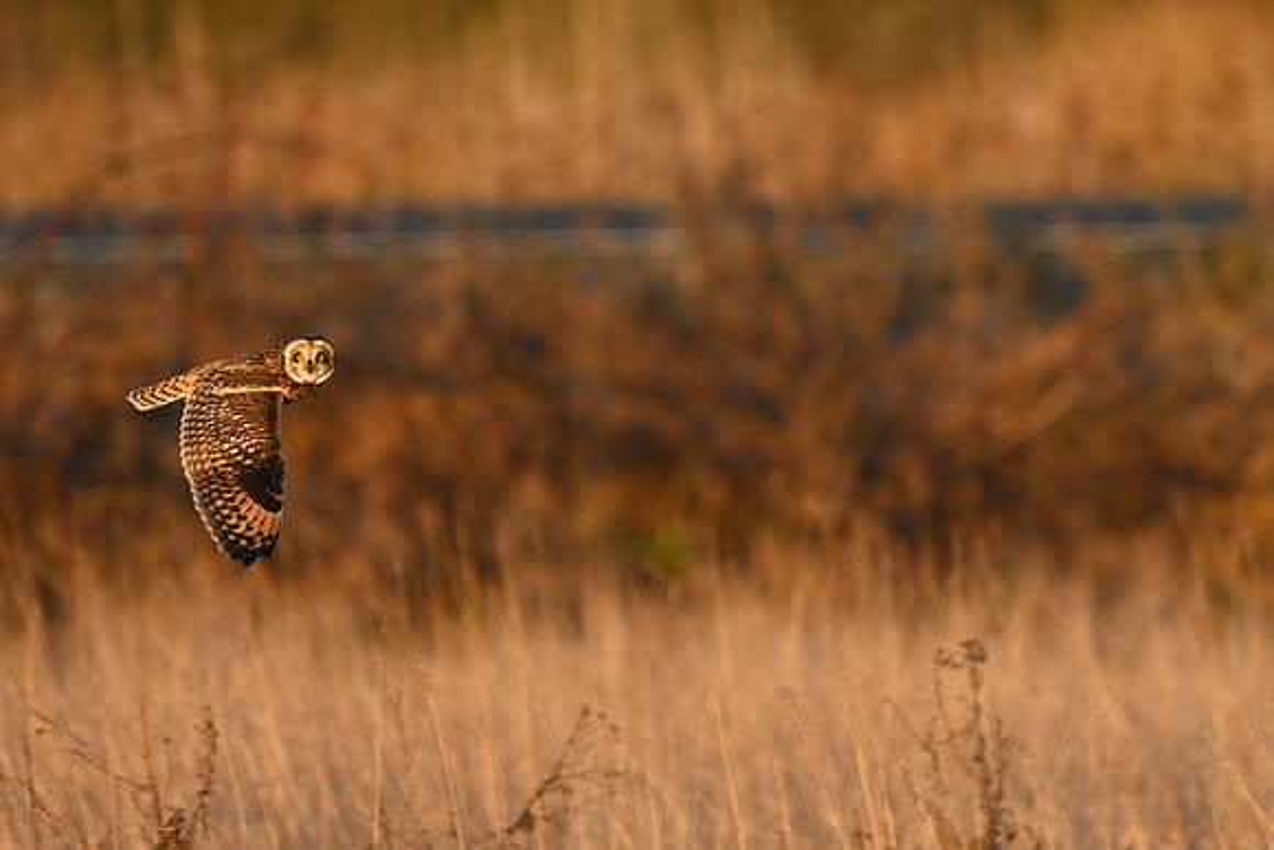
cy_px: 425
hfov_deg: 2.6
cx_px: 637
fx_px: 28316
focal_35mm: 800
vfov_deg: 1.7
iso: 800
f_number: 6.3
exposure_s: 1/800
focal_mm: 800
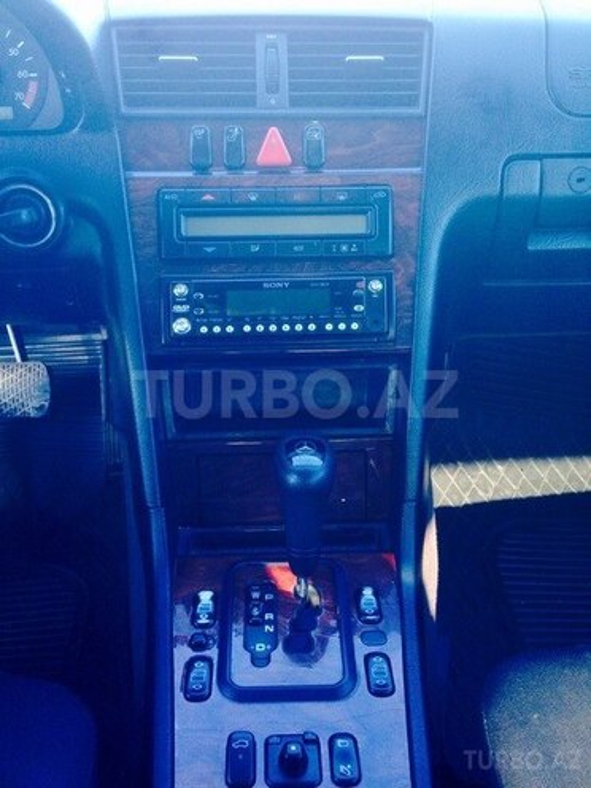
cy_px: 394
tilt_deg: -28.3
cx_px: 296
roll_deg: -0.5
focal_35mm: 33
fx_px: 751
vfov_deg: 55.4
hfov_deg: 42.9
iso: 50
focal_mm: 4.12
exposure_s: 1/60
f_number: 2.4
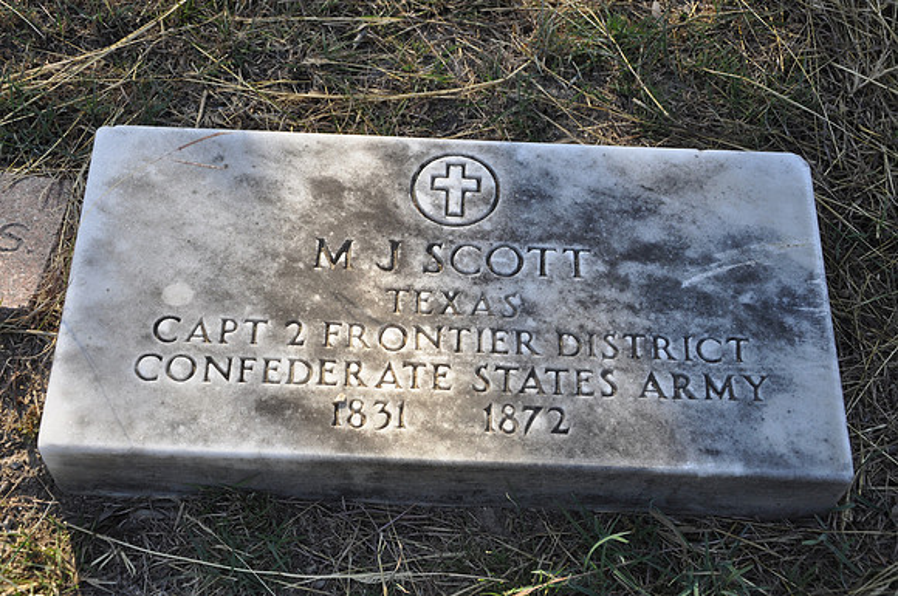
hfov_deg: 37.9
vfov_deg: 25.7
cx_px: 449
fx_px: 1308
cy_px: 298
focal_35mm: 52
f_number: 5.6
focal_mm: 35
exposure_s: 1/125
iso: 280
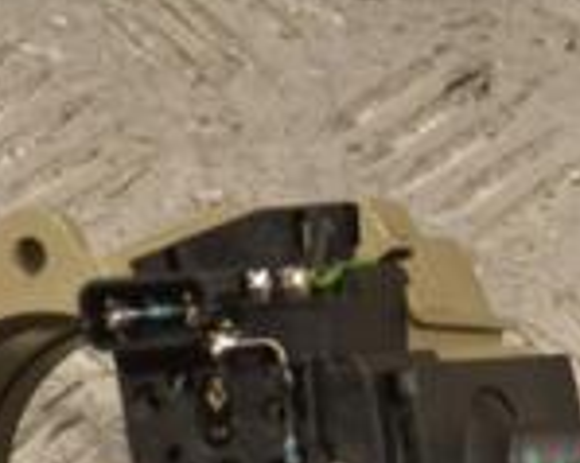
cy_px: 350
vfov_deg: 5.7
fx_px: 4666
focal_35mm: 272
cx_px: 767
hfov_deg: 7.0
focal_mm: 48
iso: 3200
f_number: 10
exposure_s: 1/400
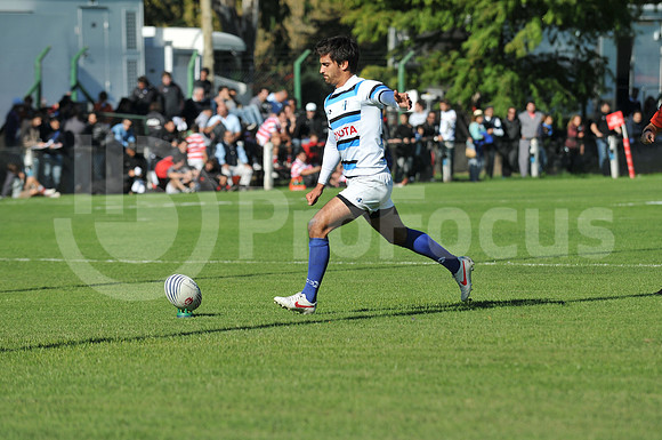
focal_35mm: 240
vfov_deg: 5.7
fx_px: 4407
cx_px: 331
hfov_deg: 8.6
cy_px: 220
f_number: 3.5
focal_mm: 160
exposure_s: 1/2500
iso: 200
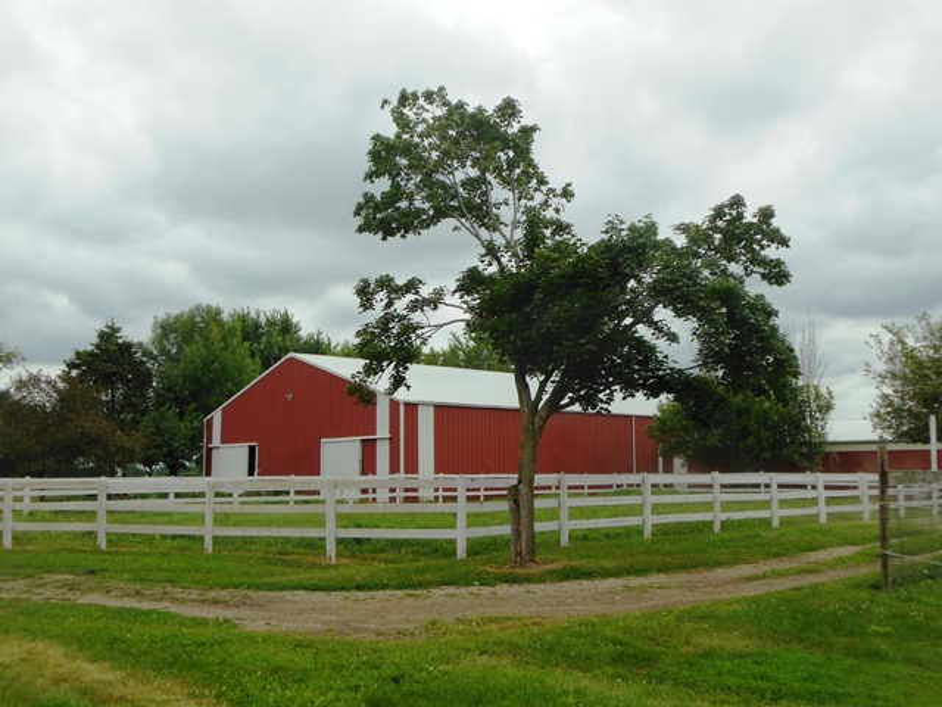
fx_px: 898
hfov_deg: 55.4
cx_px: 471
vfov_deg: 42.9
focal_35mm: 33
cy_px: 354
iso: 125
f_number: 3.5
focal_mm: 6
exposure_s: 1/1000
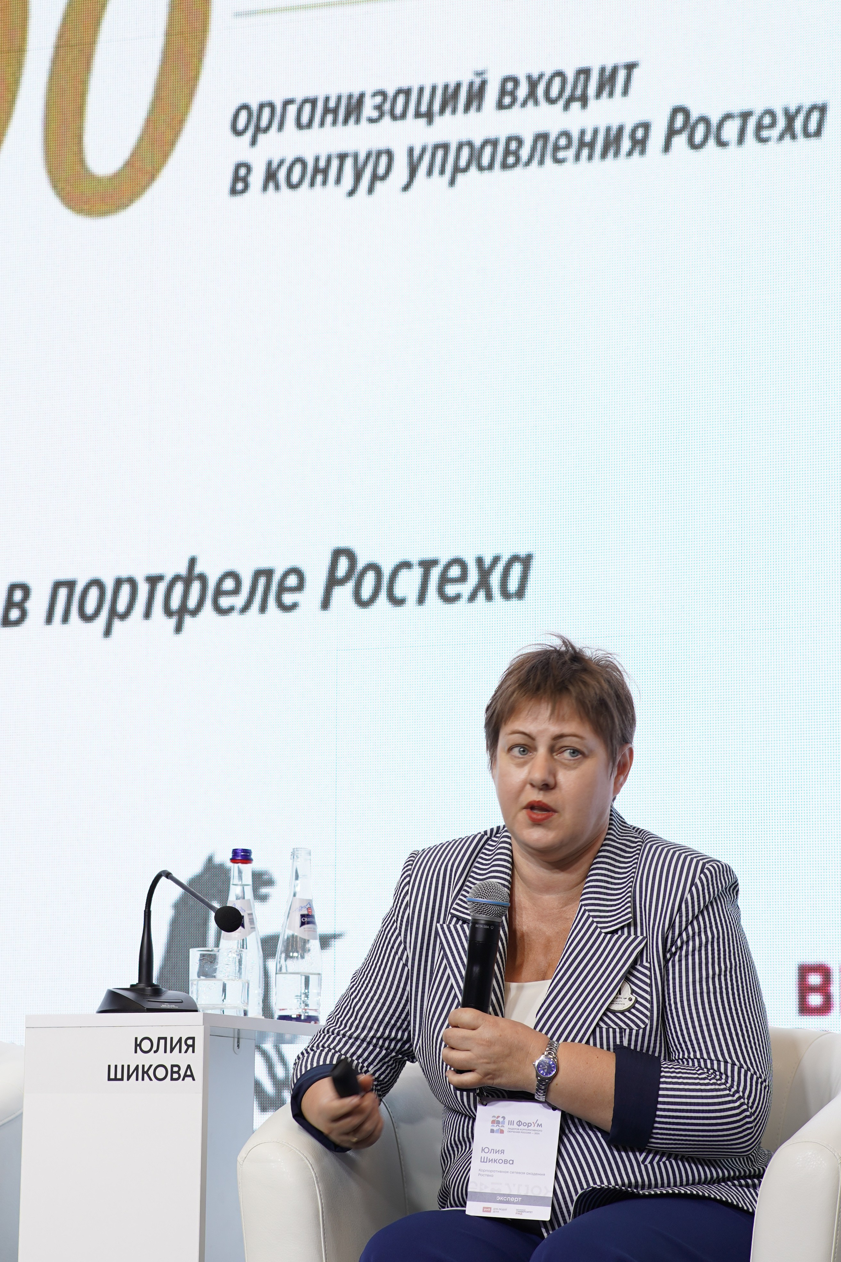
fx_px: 4450
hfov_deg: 10.8
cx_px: 420
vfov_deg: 16.1
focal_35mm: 127
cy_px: 631
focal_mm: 85
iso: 160
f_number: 3.2
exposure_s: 1/100
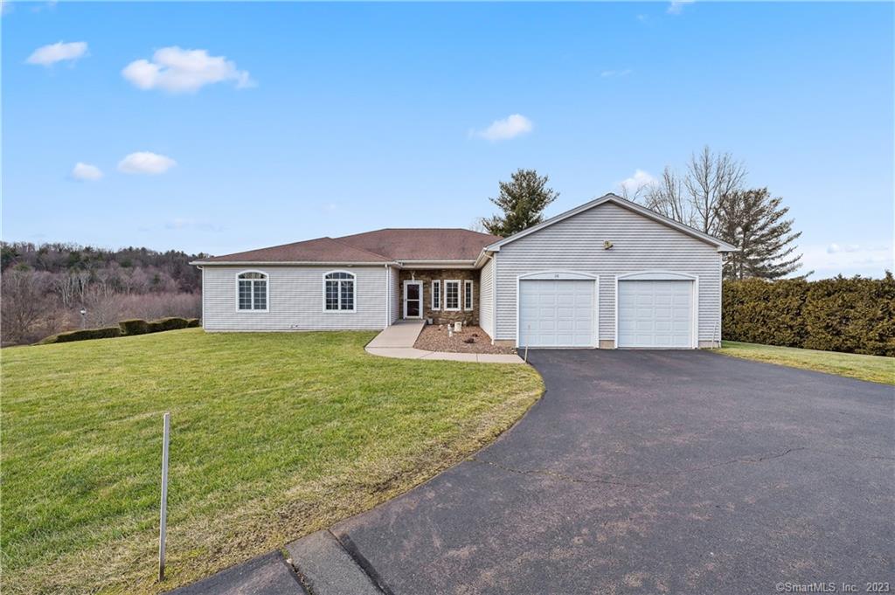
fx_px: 348
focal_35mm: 14
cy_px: 298
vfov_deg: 81.1
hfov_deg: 104.3
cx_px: 448
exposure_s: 1/200
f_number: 11
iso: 400
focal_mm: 14
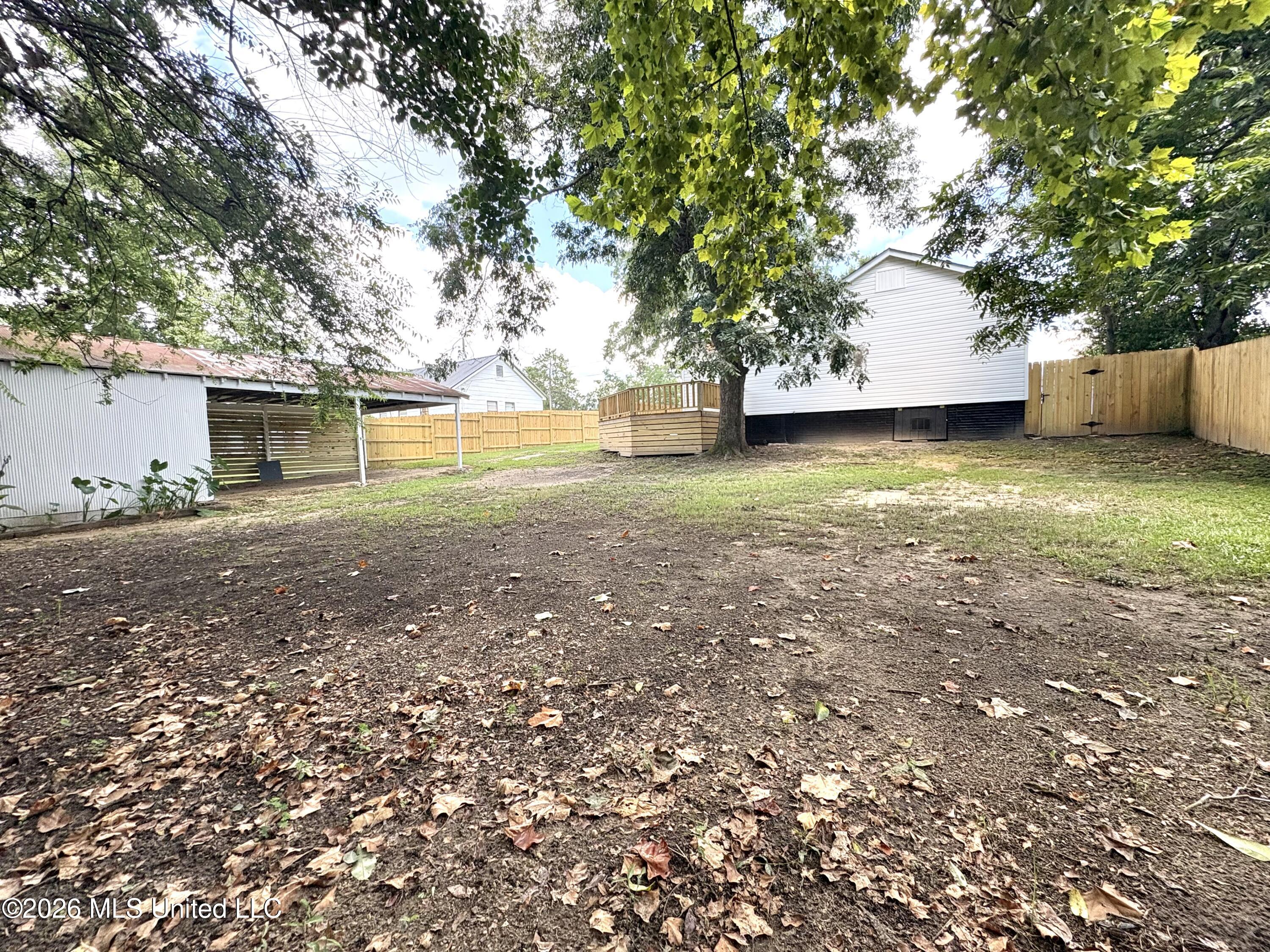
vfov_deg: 85.7
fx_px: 514
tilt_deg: -3.0
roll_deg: +1.6
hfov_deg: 102.1
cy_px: 476
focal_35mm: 14
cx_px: 635
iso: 64
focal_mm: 2.22
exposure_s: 1/379
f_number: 2.2
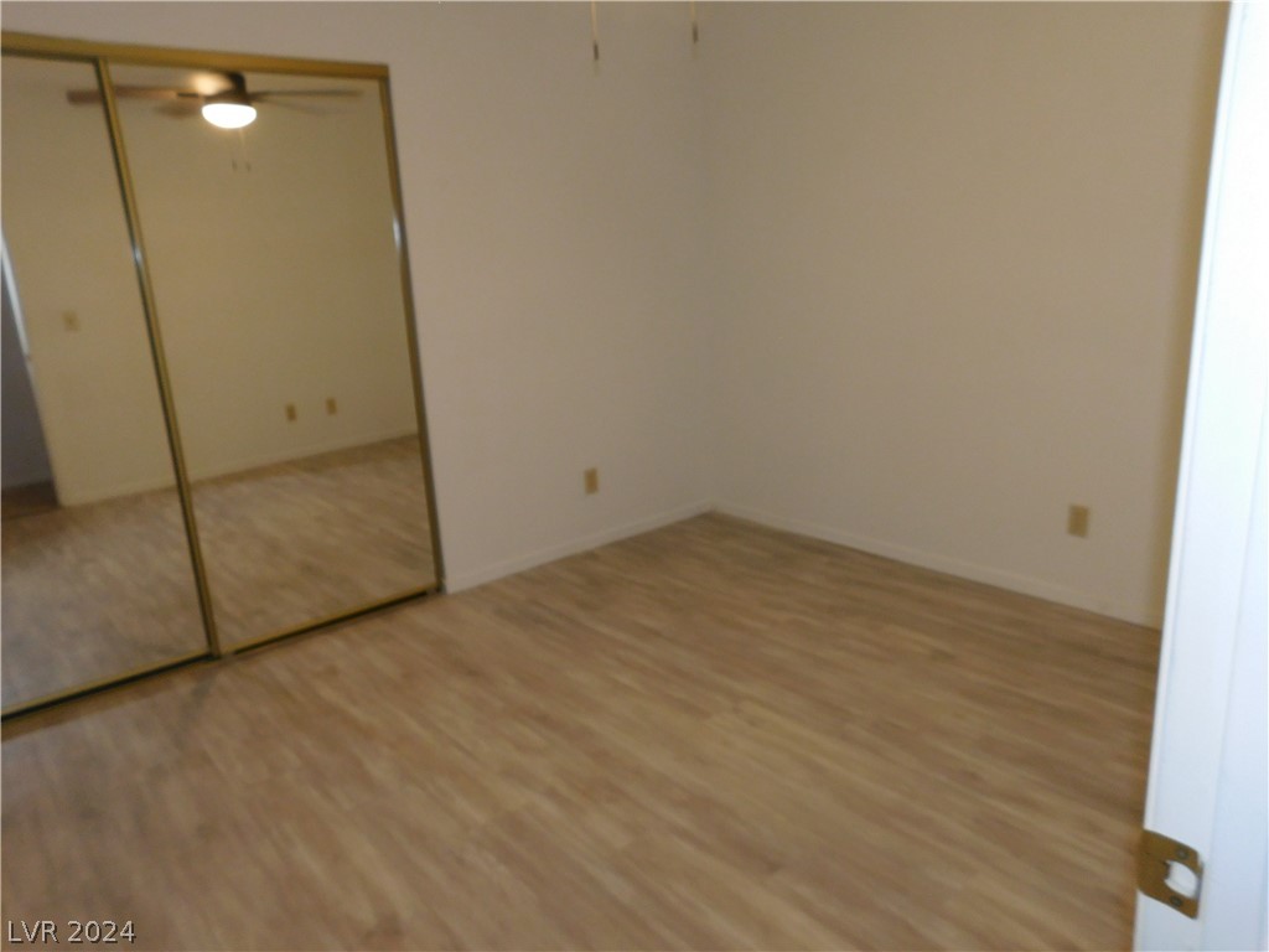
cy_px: 476
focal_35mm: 24
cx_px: 634
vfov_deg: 56.8
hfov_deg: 71.6
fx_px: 880
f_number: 3
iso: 200
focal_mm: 4.1
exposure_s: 1/30
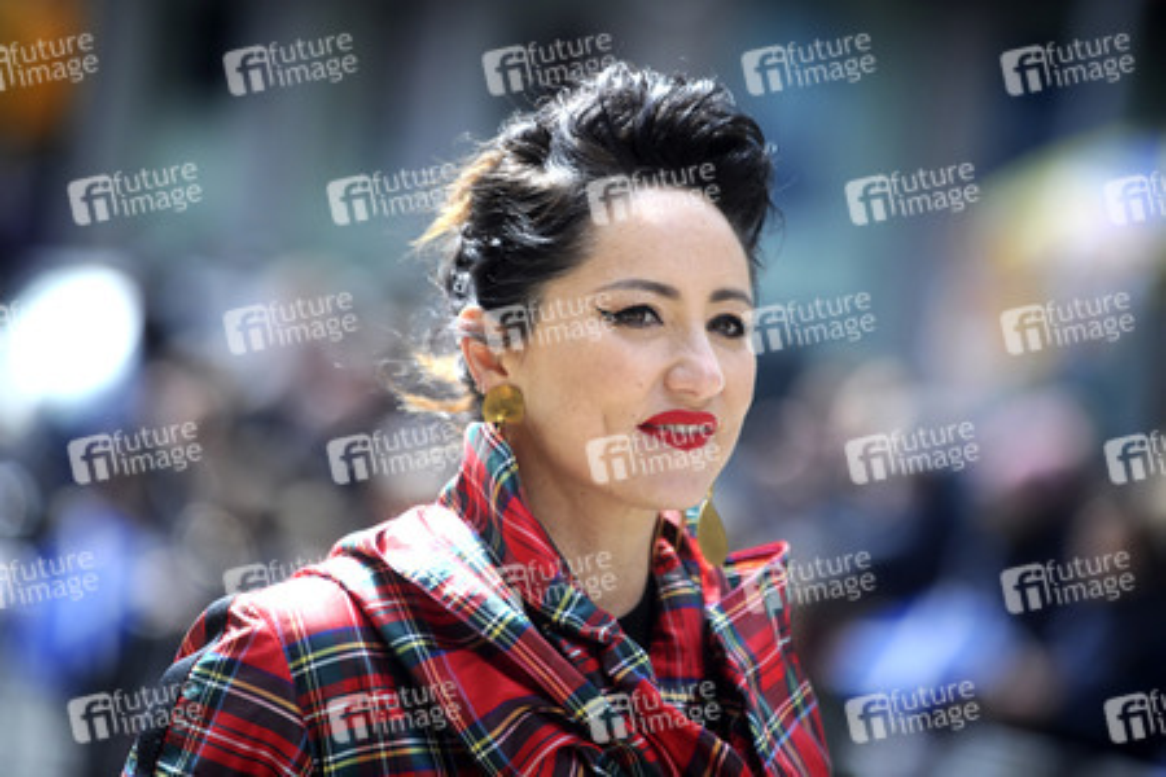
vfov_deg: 6.9
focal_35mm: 200
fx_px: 6477
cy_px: 388
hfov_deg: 10.3
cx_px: 583
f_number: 9
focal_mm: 200
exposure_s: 1/1250
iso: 400
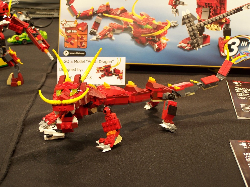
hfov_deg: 26.0
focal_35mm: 75
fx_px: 542
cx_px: 125
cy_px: 94
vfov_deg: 19.6
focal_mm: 12.4
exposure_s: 1/2
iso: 80
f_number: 3.2
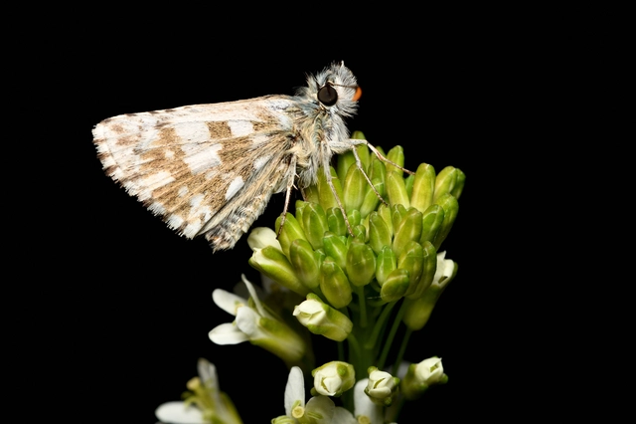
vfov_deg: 6.1
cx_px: 318
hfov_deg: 9.2
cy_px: 212
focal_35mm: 225
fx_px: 3973
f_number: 10
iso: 100
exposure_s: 1/250
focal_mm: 150
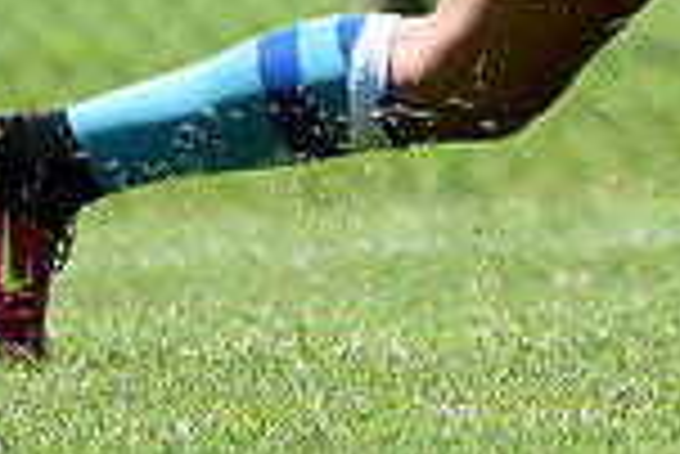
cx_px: 806
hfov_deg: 1.8
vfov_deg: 1.2
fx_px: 21837
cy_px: -411
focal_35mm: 1155
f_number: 2.8
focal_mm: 300
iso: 200
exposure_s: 1/2000
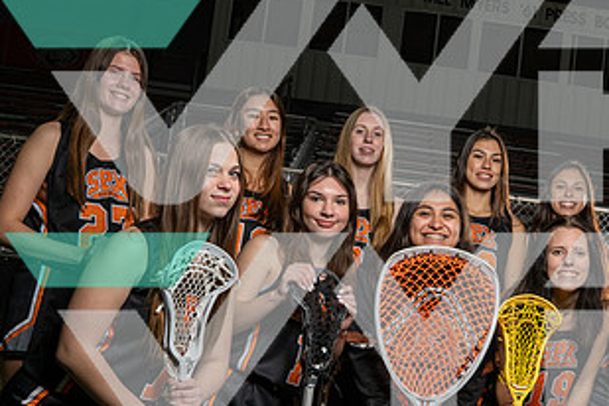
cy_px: 295
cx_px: 443
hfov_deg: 38.8
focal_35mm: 50
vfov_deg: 26.7
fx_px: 846
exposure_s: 1/250
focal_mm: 24
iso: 400
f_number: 10
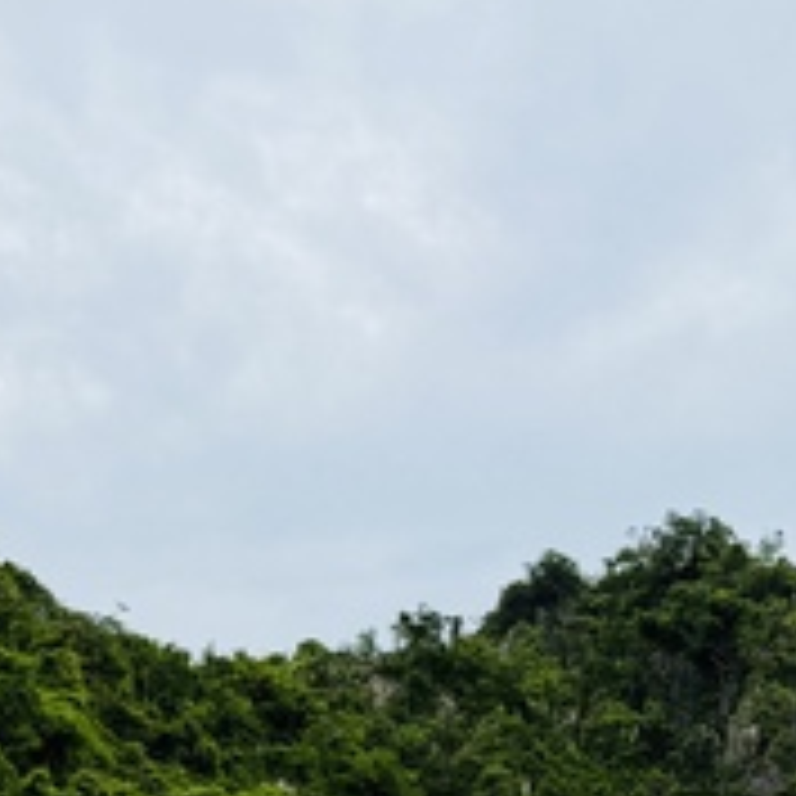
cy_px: 1039
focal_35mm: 56
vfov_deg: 26.0
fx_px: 1457
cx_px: 470
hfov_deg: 30.5
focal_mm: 6.76
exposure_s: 1/3021
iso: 80
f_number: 1.78
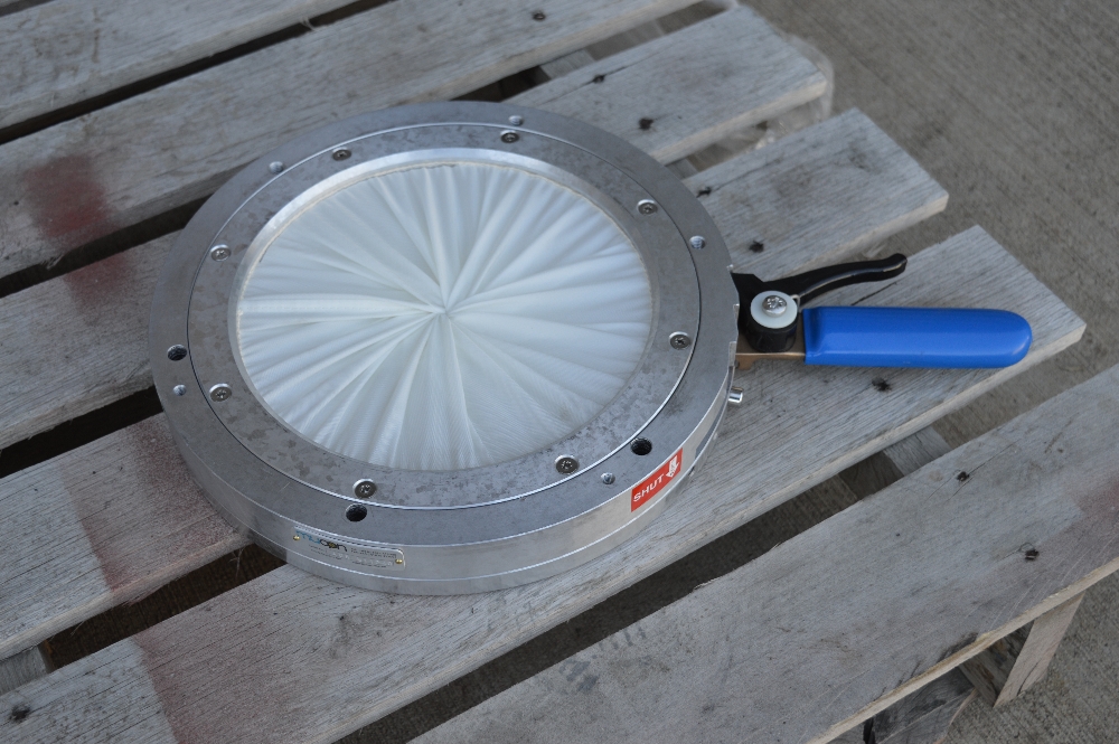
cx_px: 560
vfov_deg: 26.4
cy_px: 372
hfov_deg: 38.9
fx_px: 1584
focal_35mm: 51
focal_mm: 34
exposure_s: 1/125
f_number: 5.6
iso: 200
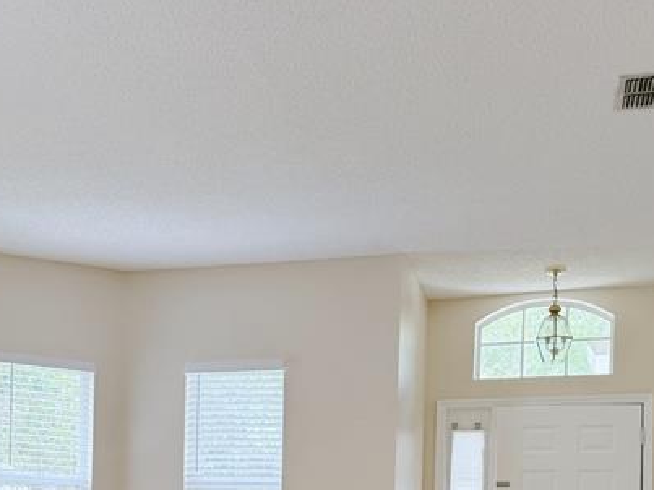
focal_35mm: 61
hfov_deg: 31.3
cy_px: 531
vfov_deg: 22.7
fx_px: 1152
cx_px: 185
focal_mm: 6.76
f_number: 1.78
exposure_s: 1/143
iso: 100
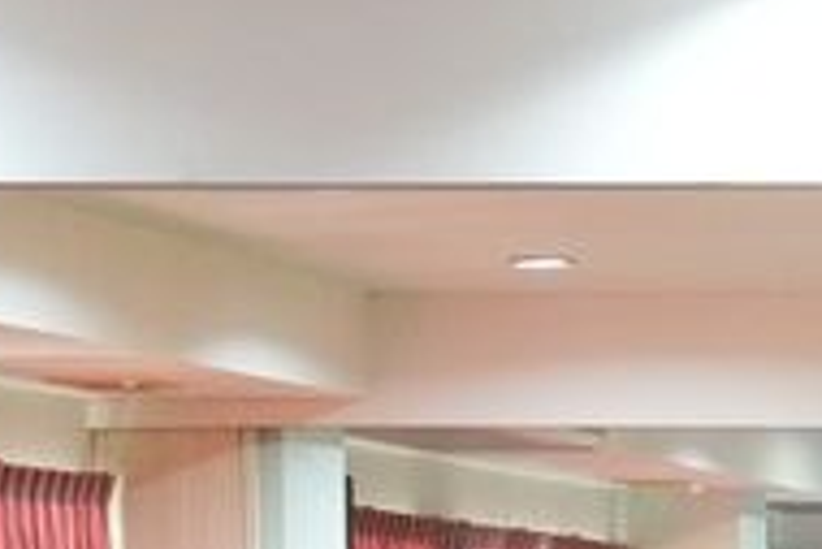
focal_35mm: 213
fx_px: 4867
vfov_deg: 6.4
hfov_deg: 9.2
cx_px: 1538
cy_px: 886
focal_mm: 24
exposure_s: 1/100
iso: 4000
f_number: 4
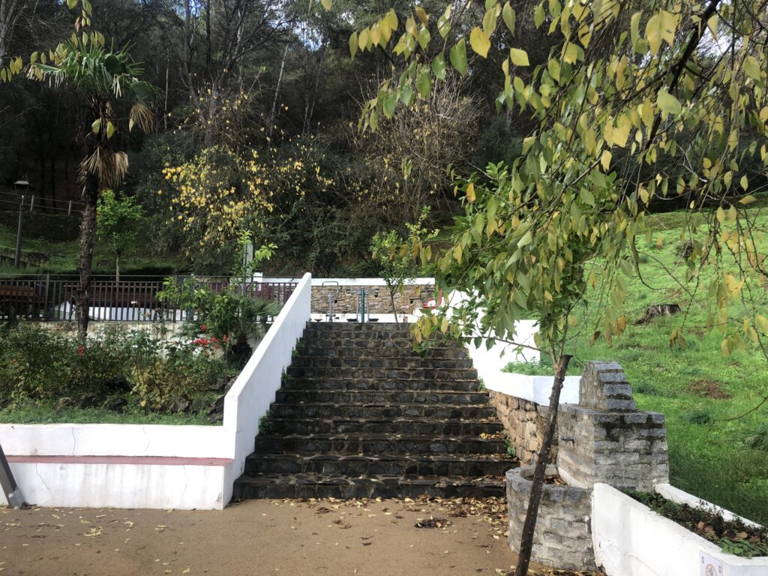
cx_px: 384
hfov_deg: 63.4
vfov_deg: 49.7
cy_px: 288
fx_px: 621
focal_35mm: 28
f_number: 1.8
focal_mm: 3.99
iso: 25
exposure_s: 1/120
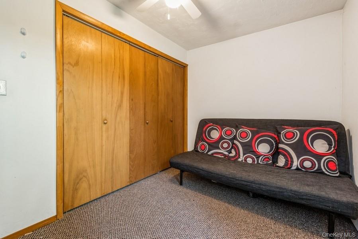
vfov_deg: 73.8
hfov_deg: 96.7
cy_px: 120
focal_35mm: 16
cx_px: 179
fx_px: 159
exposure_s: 1/2
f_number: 11
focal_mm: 16
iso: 400
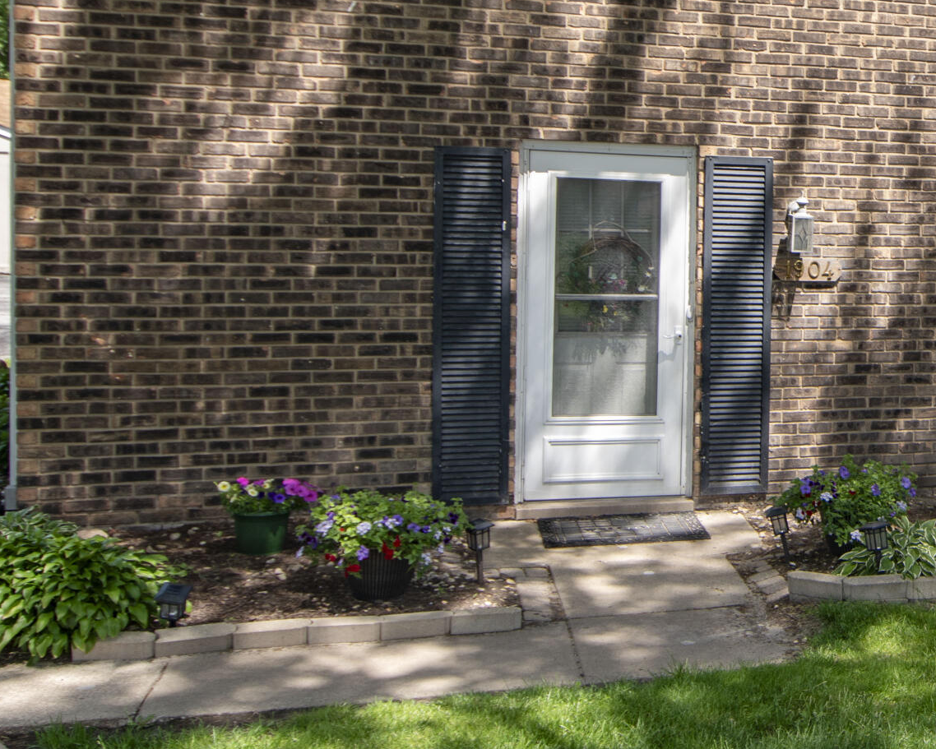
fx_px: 1337
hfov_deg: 34.8
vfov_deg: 29.6
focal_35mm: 48
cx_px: 953
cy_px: 34
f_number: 3.8
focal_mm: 13
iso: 100
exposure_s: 1/200
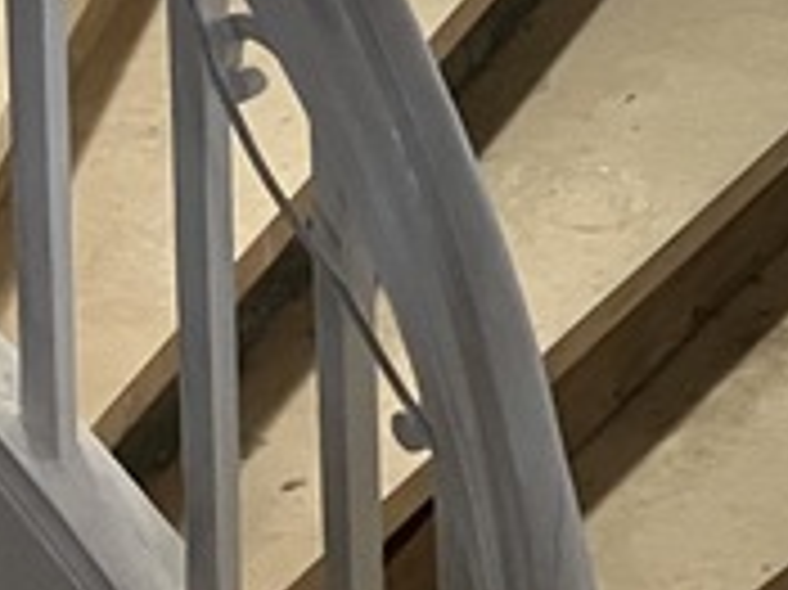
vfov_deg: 9.0
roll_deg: -1.2
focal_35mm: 160
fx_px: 3640
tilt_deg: -17.7
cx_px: 1635
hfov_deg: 11.1
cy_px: -347
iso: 250
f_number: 1.8
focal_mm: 3.99
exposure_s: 1/50
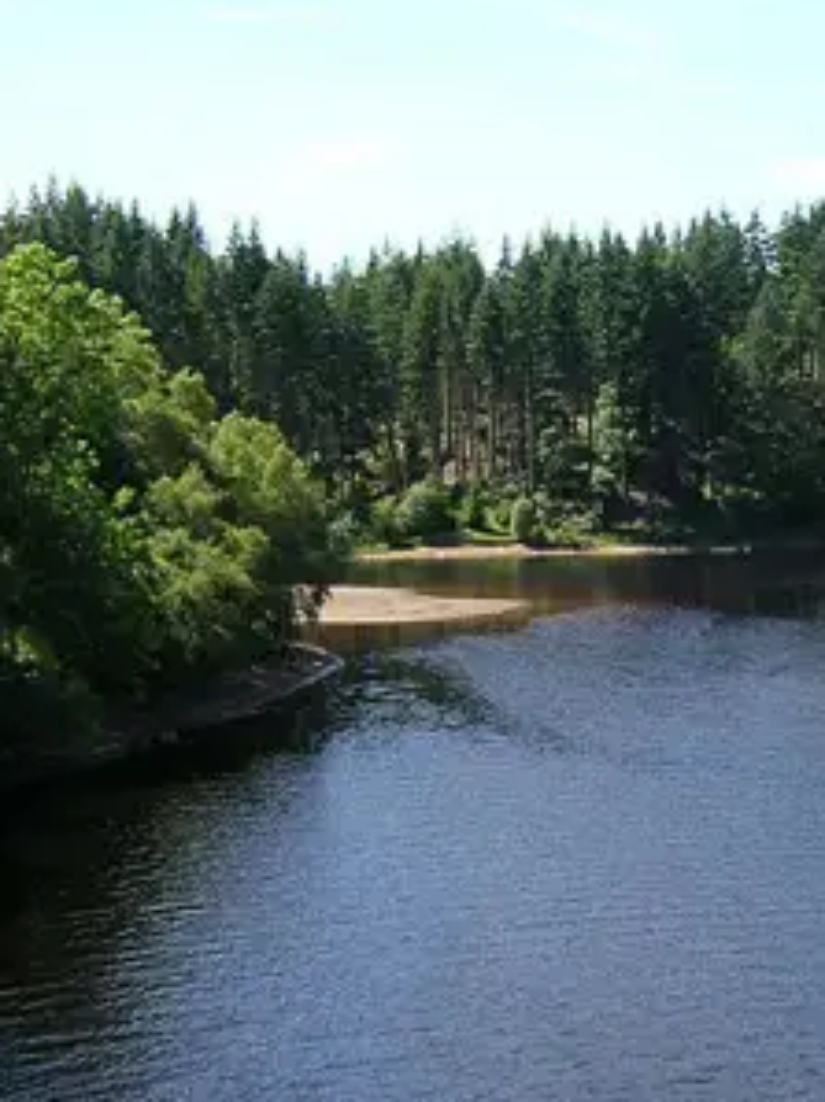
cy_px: 610
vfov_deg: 33.2
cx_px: 622
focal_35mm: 58
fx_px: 1846
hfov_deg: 24.9
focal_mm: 4.7
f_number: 5.2
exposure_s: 1/144
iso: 114
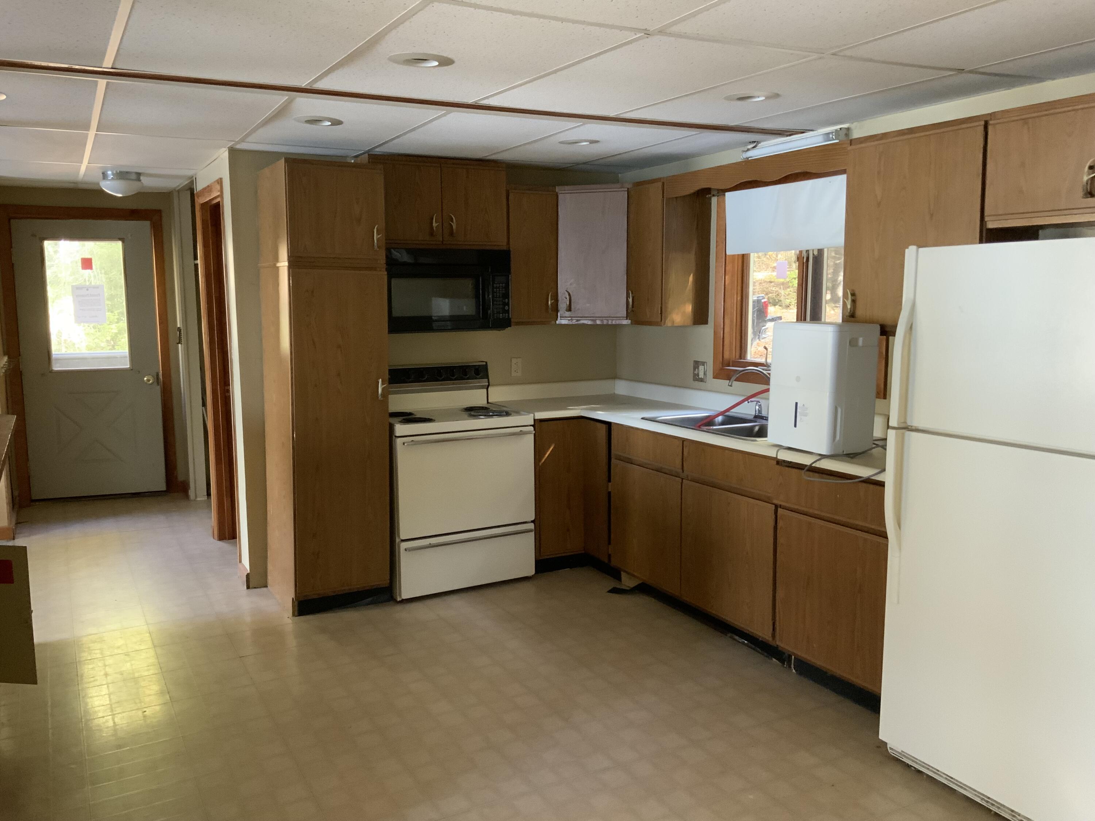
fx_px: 917
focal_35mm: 29
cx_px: 548
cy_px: 410
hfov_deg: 61.7
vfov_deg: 48.2
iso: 320
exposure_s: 1/49
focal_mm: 3
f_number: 1.8
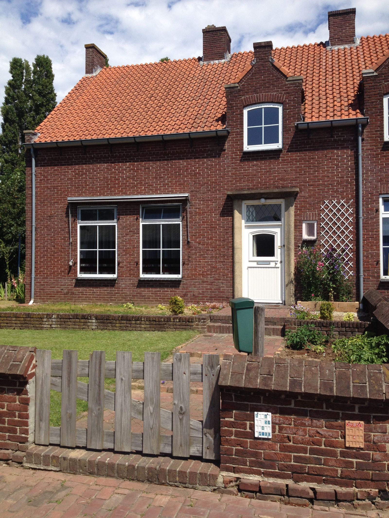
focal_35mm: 35
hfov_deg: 40.7
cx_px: 194
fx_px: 524
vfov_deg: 52.6
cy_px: 259
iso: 50
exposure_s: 1/2123
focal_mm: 4.28
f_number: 2.4
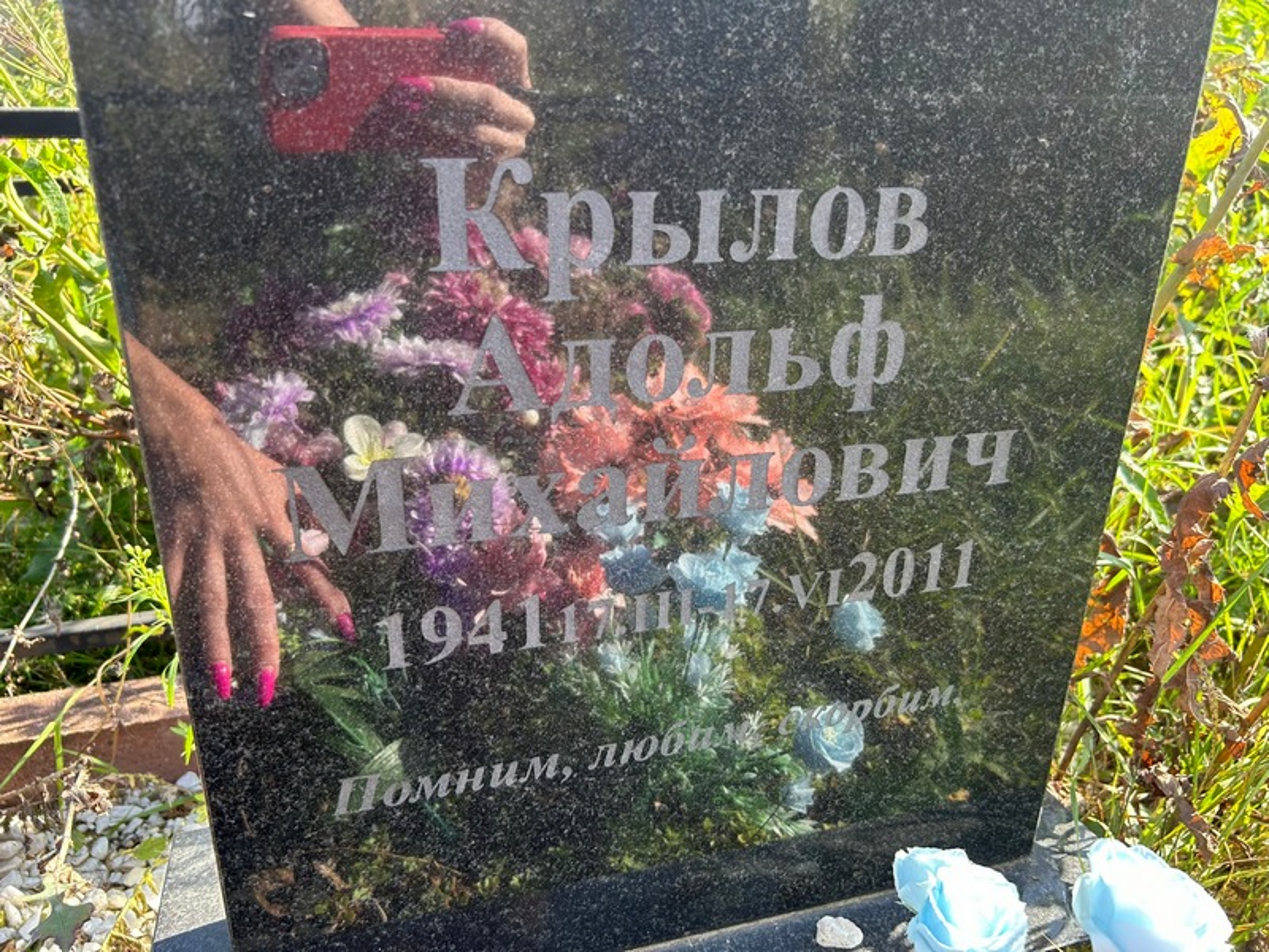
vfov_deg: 53.1
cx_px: 634
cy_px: 476
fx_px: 953
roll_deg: -0.4
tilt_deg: -22.9
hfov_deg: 67.3
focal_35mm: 26
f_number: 1.5
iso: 50
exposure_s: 1/316
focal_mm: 5.7
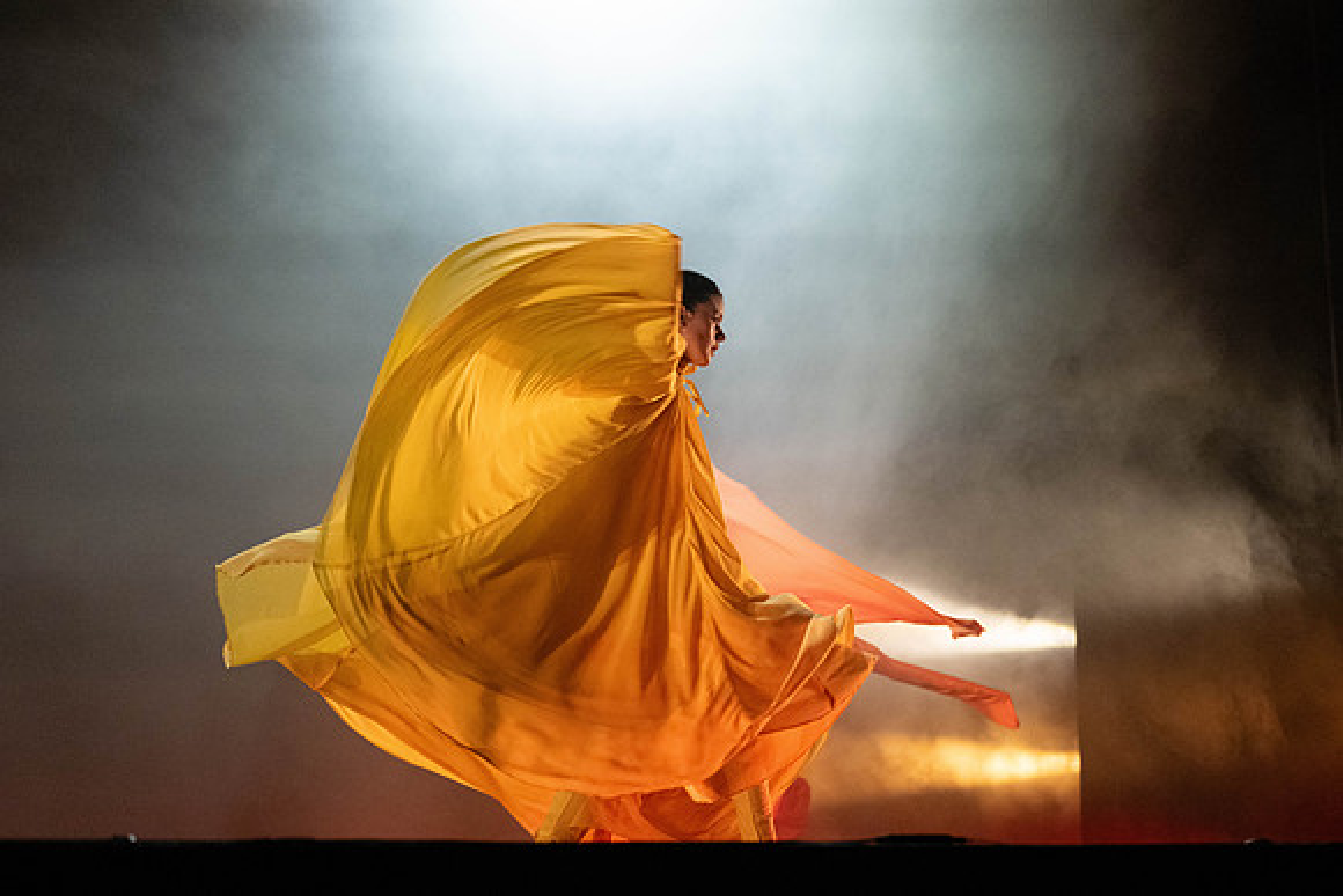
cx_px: 738
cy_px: 465
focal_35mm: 80
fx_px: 2974
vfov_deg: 17.1
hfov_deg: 25.4
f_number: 2.8
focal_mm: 70
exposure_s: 1/400
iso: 6400
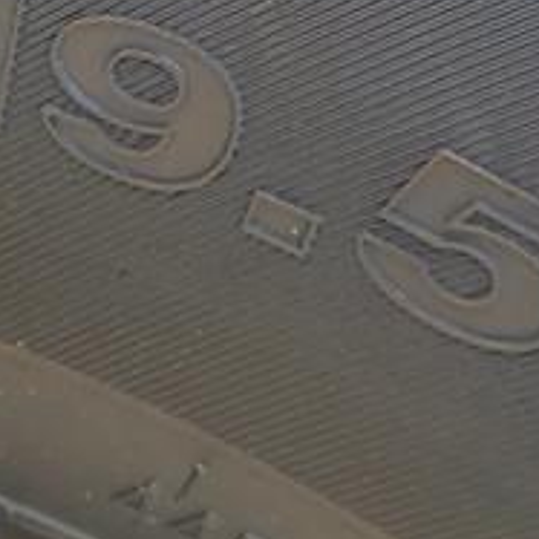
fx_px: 2132
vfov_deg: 14.3
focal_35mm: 121
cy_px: 95
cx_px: -75
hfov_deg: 14.1
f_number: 1.8
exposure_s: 1/111
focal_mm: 4.65
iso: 50
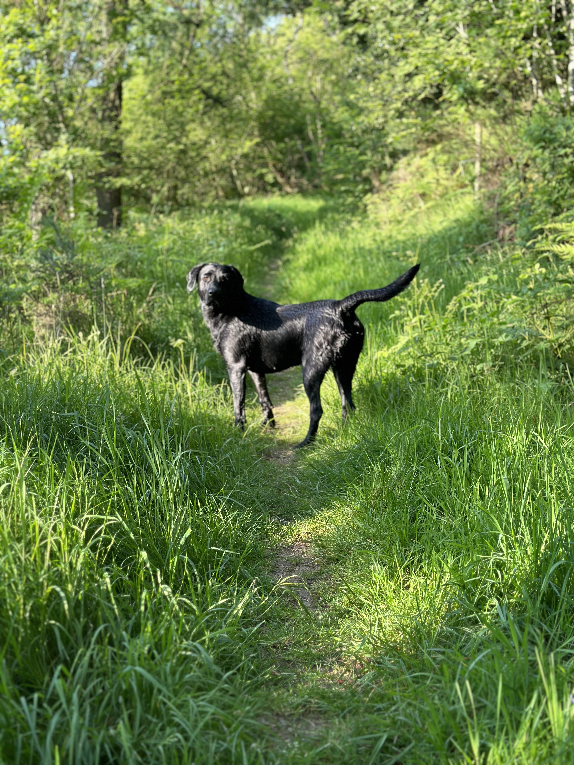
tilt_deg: -4.5
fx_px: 1061
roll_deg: -1.4
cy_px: 382
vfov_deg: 39.7
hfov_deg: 30.3
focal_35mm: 48
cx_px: 287
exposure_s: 1/311
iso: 80
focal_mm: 6.86
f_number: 1.78
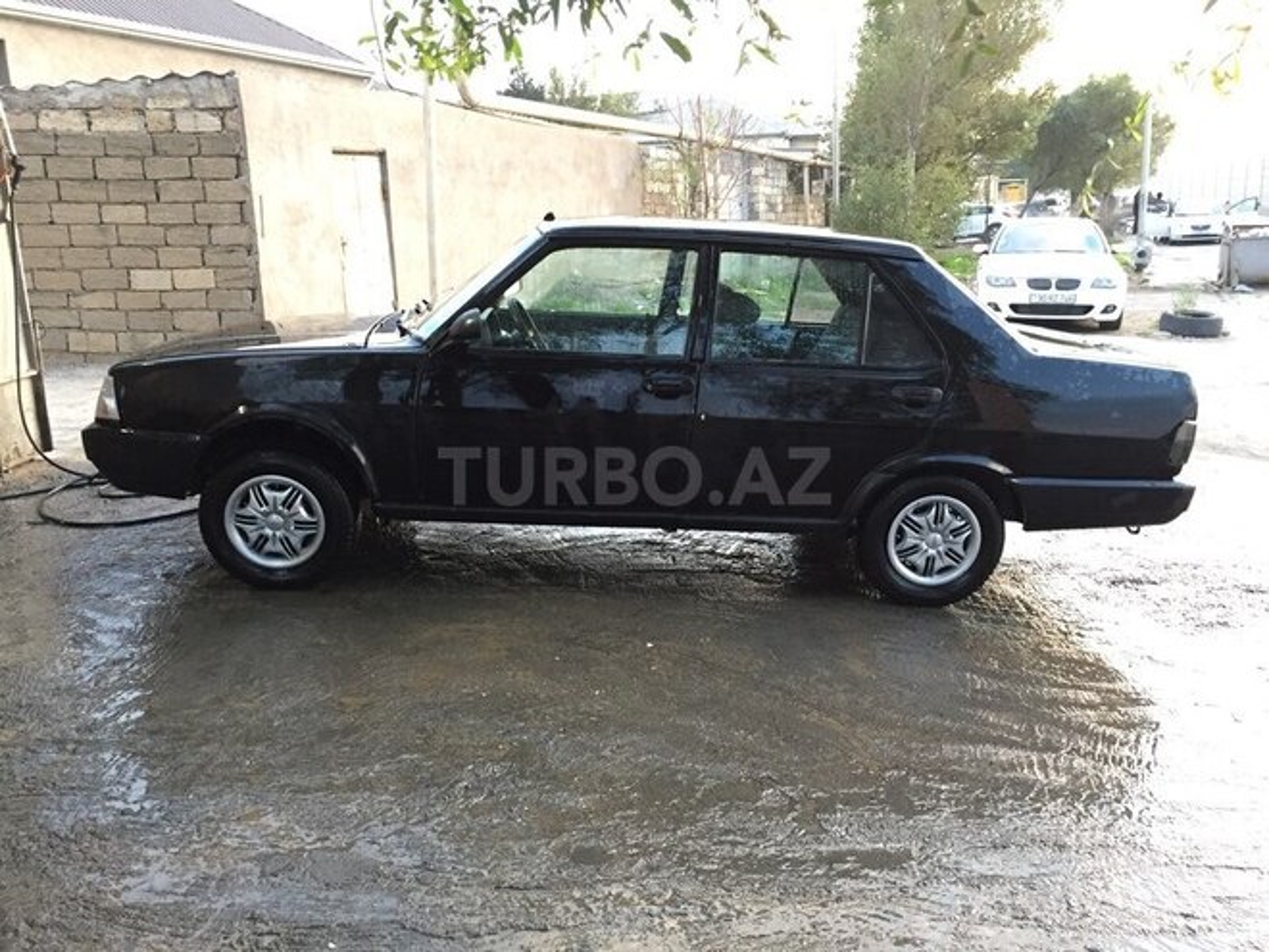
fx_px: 1063
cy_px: 476
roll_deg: +0.8
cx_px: 634
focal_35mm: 29
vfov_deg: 48.2
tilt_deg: -14.1
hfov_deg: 61.7
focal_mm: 4.15
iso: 200
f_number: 2.2
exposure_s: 1/33
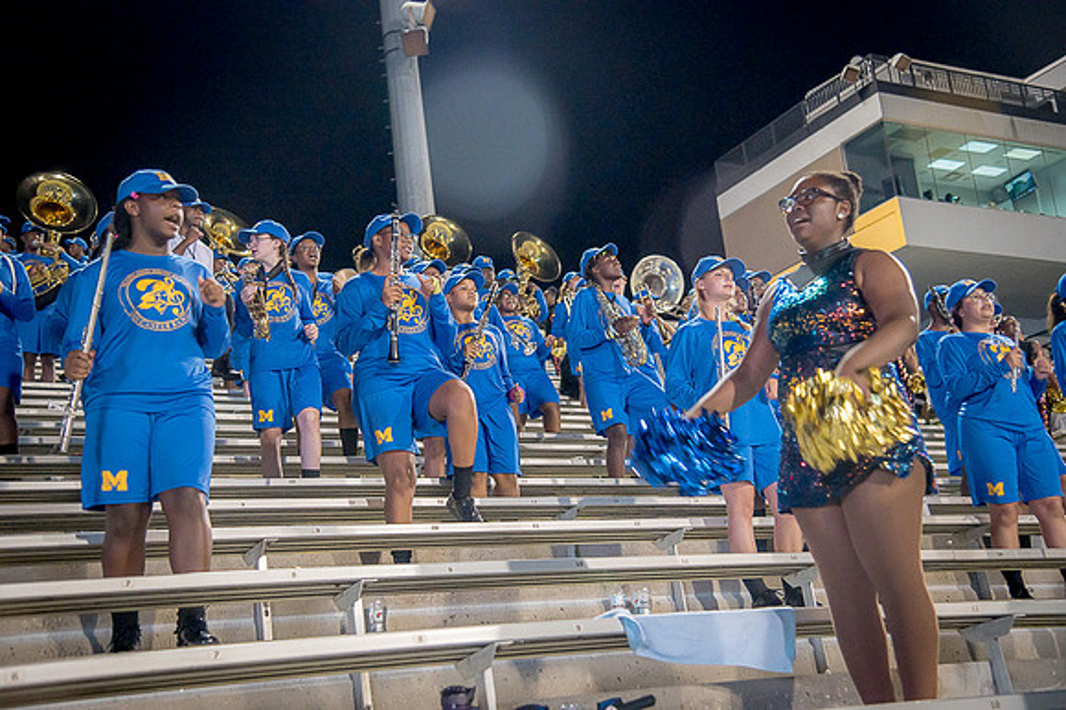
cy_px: 355
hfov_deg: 42.8
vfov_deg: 29.2
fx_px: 1361
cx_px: 533
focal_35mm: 46
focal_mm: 46
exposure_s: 1/200
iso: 2000
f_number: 4
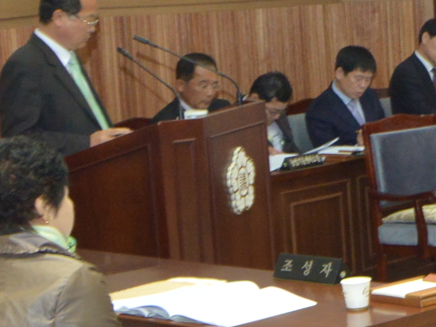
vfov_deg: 10.4
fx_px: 1789
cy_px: 187
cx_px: 983
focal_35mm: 142
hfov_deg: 11.8
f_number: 7.1
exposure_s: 1/60
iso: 2000
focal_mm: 24
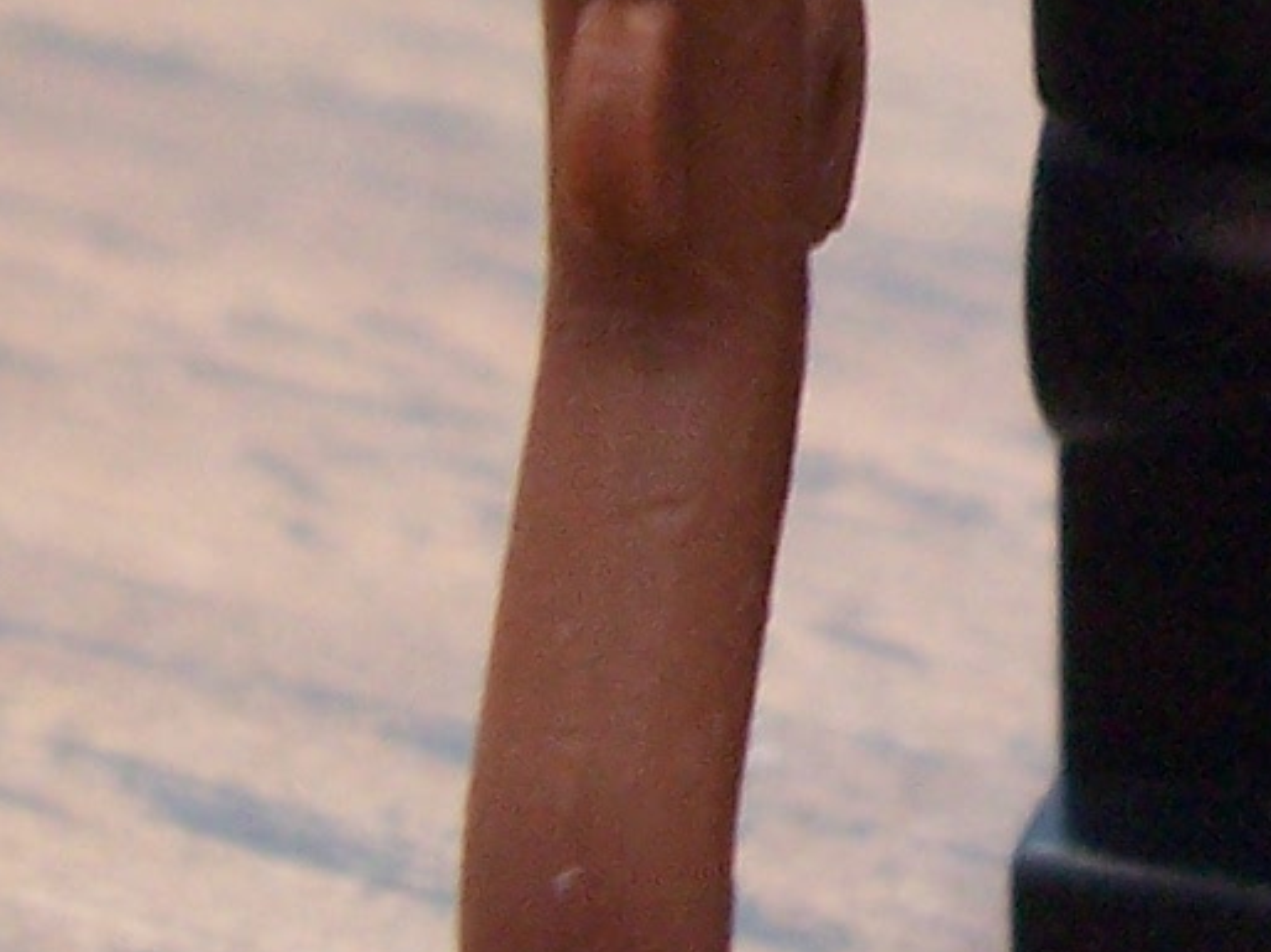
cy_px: -556
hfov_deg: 12.3
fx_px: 5762
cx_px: 1498
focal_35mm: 157
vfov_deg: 9.2
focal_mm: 6
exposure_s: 1/10
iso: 140
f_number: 2.8
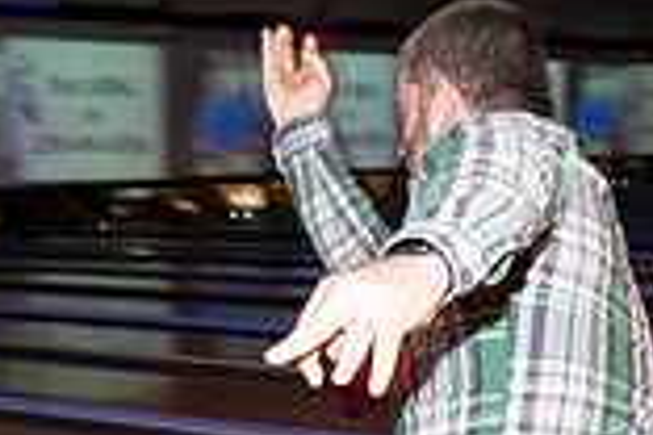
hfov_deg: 22.9
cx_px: 301
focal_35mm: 89
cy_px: 625
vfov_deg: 14.5
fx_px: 1614
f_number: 5.6
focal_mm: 24
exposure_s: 1/100
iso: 2000
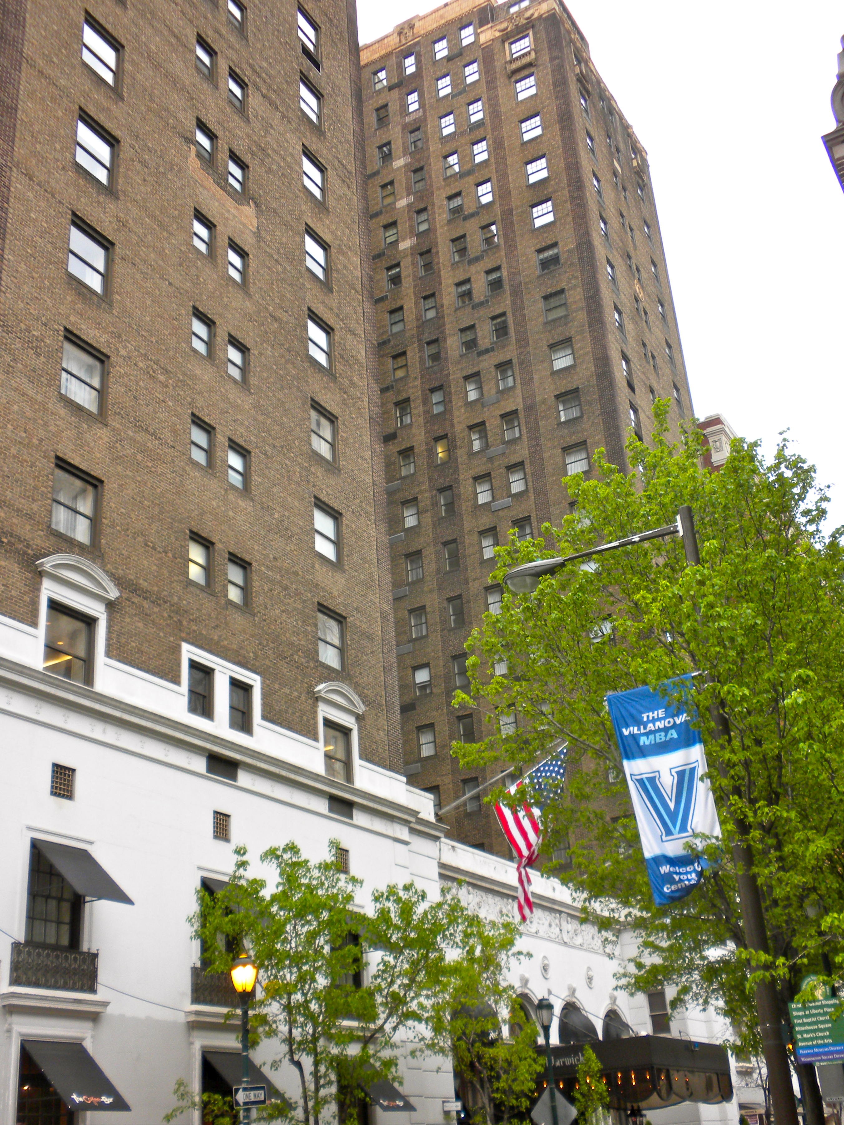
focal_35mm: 37
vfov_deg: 50.1
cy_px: 562
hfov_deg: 38.7
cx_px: 422
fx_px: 1203
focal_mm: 6.6
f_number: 3.5
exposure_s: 1/53.4
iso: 64
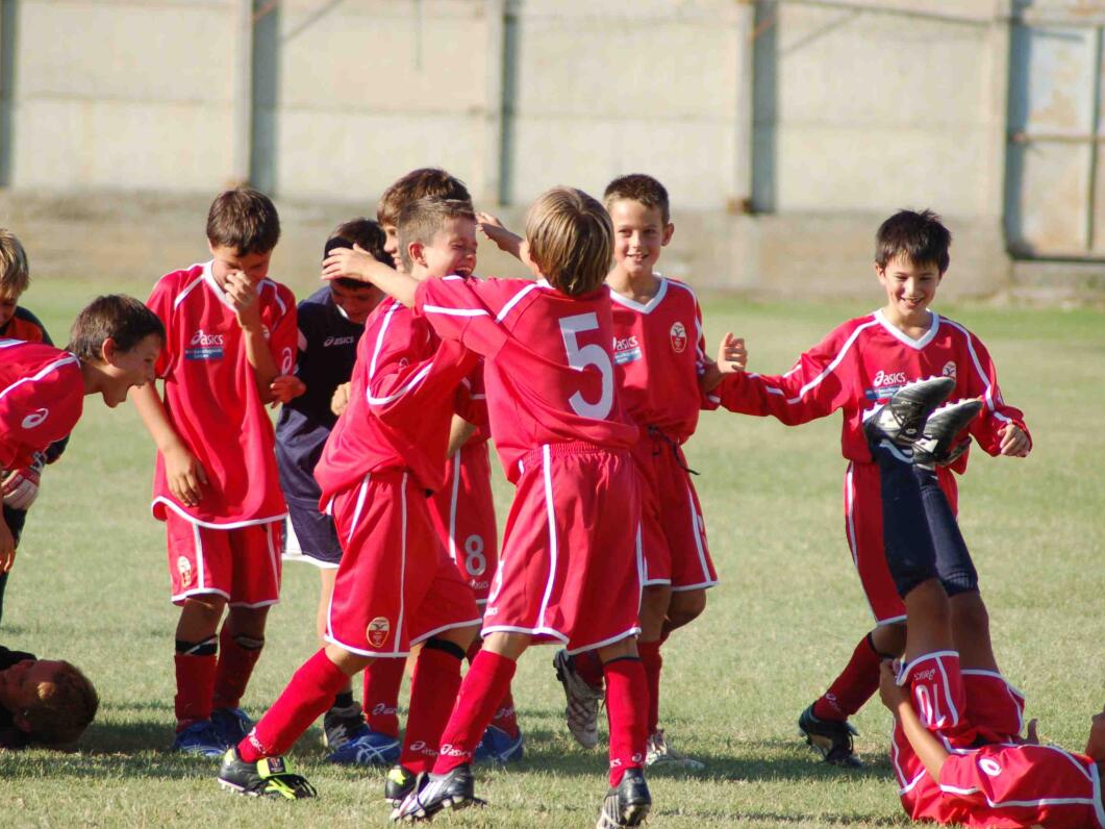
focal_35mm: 326
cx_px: 518
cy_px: 414
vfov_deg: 4.6
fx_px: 10408
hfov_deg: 6.1
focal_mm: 200
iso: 400
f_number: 5
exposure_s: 1/1250
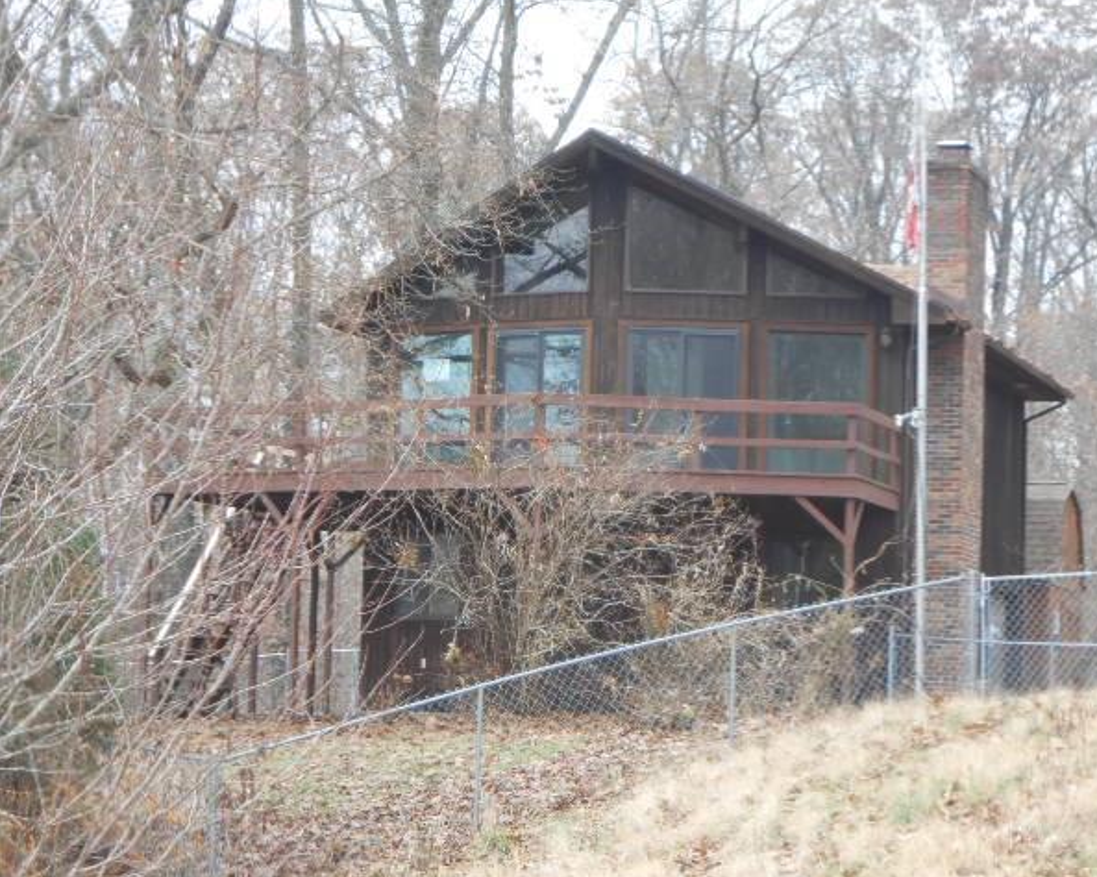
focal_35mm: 98
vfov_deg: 15.7
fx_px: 3181
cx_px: 588
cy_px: 438
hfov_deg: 19.6
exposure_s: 1/40
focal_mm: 16.5
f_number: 4.6
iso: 80
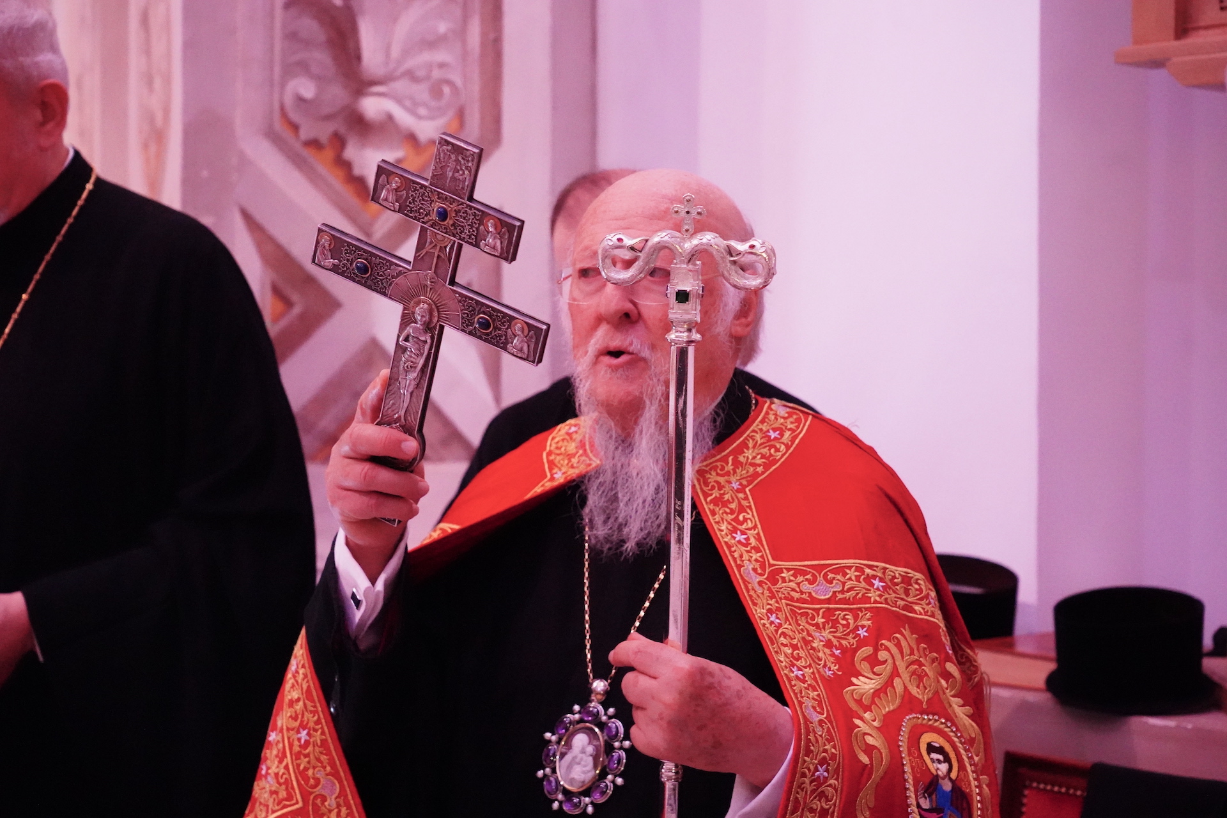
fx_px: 2113
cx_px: 614
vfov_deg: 21.9
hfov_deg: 32.4
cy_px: 409
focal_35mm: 62
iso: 25600
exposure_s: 1/200
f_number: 5.6
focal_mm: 62
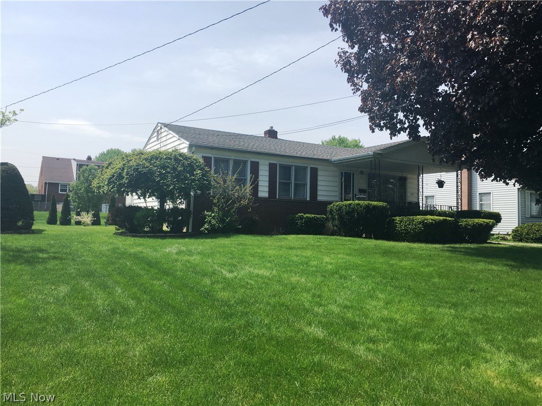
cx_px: 271
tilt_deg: +4.3
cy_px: 203
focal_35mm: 29
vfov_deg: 48.2
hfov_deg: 61.7
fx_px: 454
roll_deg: -1.9
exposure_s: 1/1166
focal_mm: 4.15
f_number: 2.2
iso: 25
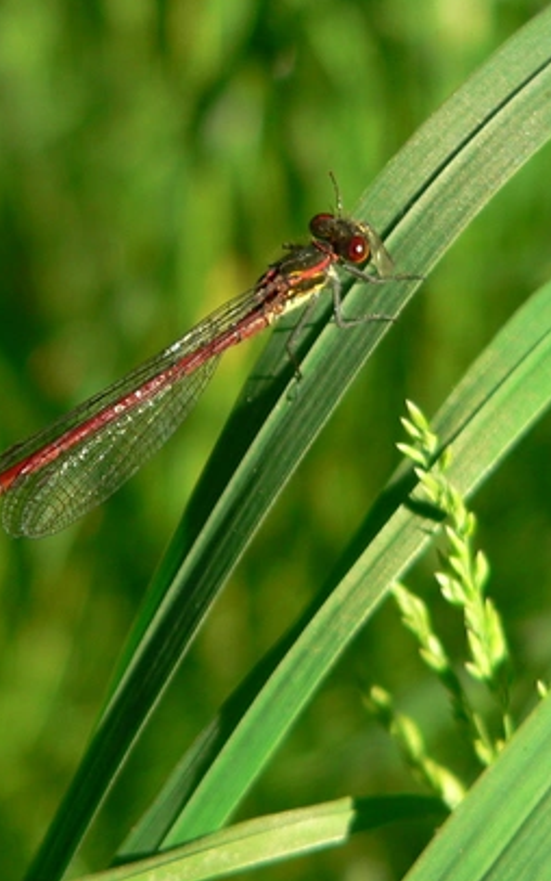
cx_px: 126
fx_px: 3289
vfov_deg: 15.2
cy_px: 410
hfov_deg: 9.6
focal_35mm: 137
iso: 80
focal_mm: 13.6
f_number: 3.3
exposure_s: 1/200
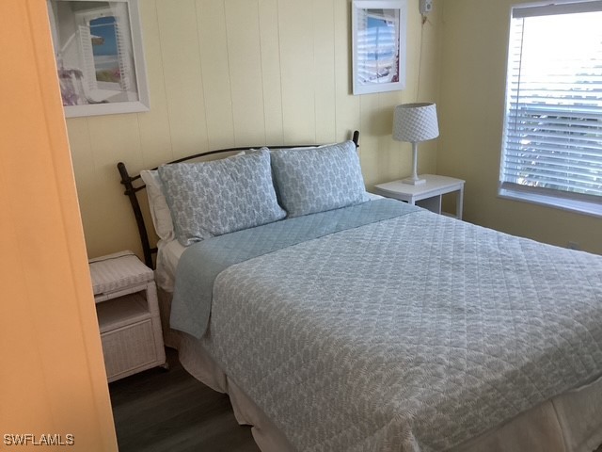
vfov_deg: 45.4
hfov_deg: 58.4
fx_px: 539
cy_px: 226
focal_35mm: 31
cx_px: 301
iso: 250
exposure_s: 1/50
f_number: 2.4
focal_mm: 3.3
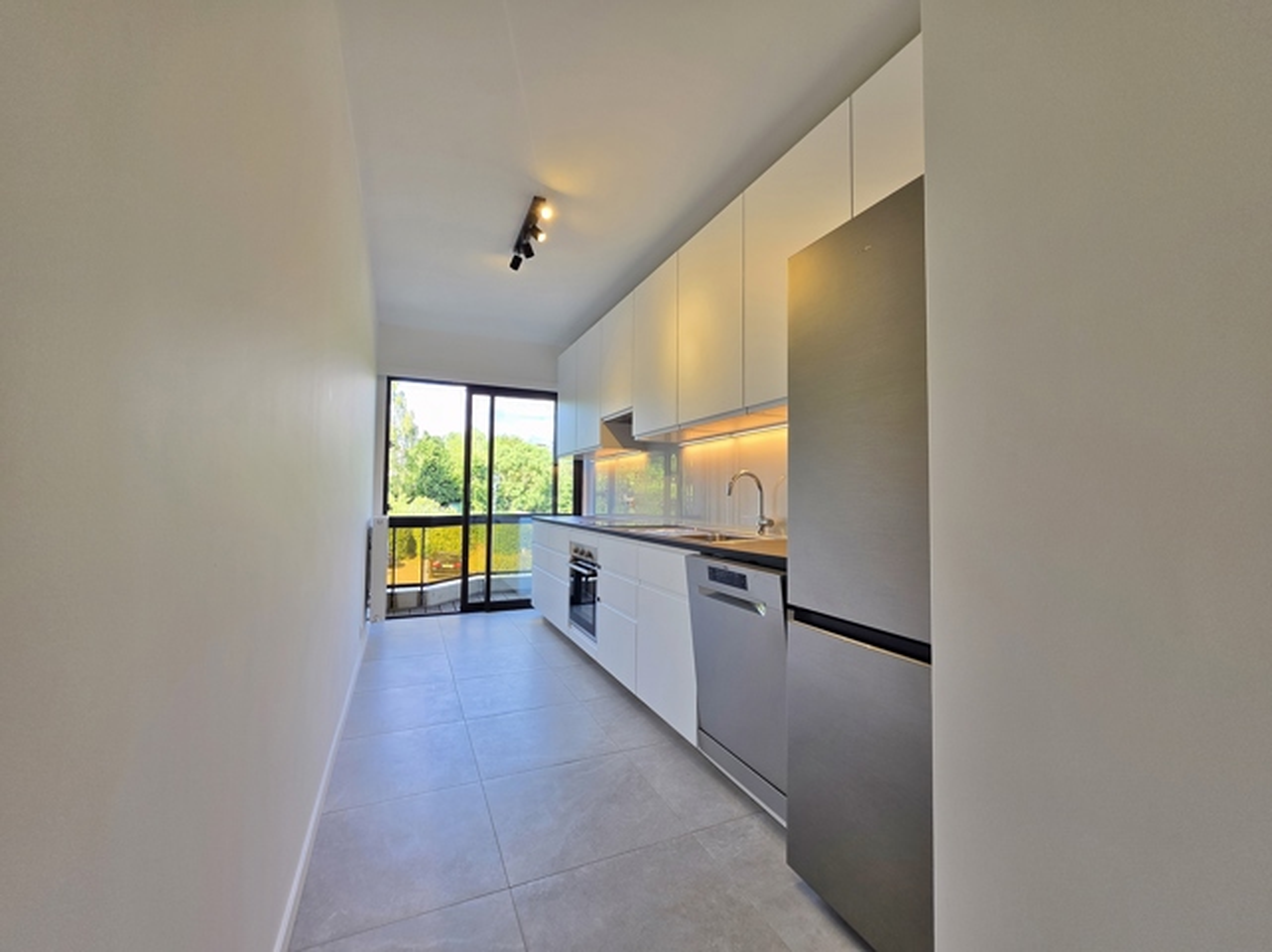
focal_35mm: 13
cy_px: 476
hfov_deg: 106.2
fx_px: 477
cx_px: 636
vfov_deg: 89.9
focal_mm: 2.2
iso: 32
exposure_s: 1/100
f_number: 1.9
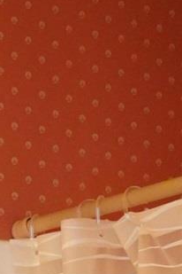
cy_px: 789
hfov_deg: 5.7
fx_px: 1699
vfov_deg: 8.0
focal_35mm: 224
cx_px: -383
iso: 5000
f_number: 2.8
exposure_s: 1/200
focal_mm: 30
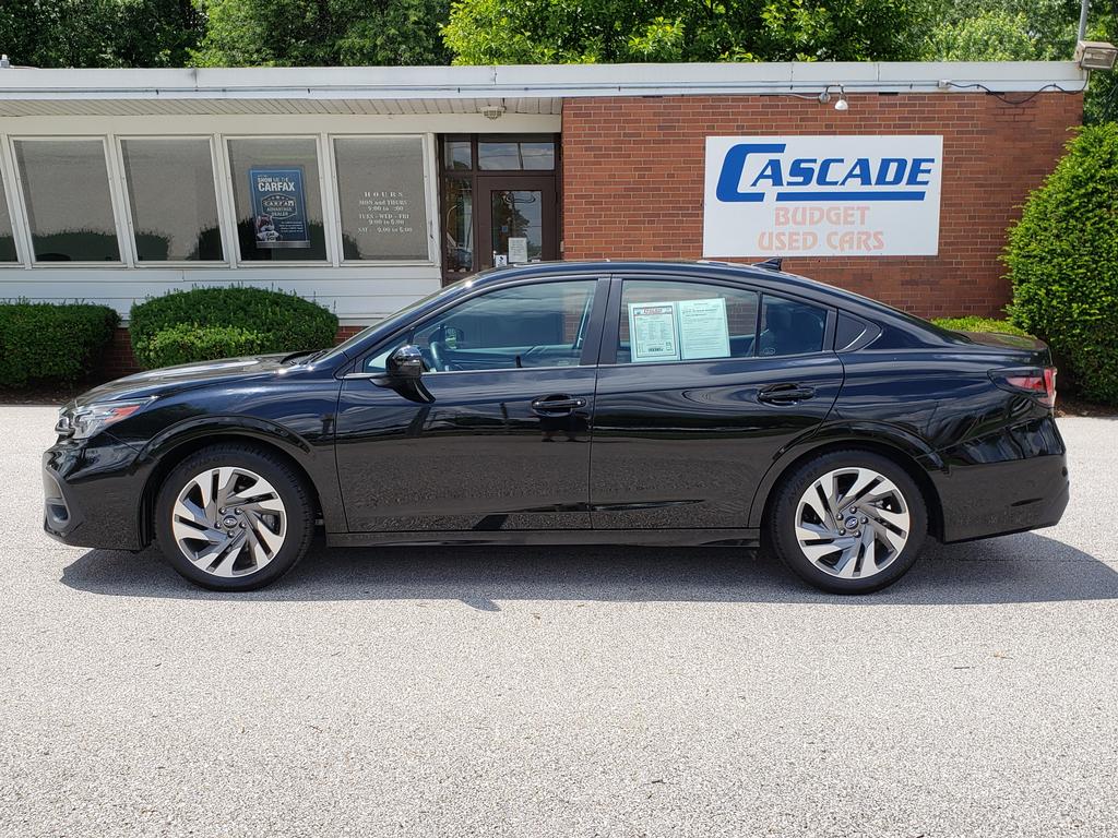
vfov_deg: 53.1
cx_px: 559
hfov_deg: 67.3
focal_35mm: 26
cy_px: 419
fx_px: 840
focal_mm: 4.3
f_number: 2.4
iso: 50
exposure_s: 1/942
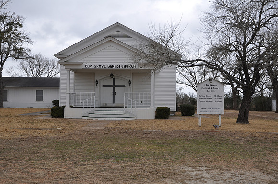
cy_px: 92
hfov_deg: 49.6
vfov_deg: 34.1
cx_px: 139
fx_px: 301
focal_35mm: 39
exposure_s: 1/50
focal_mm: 26
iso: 200
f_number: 7.1
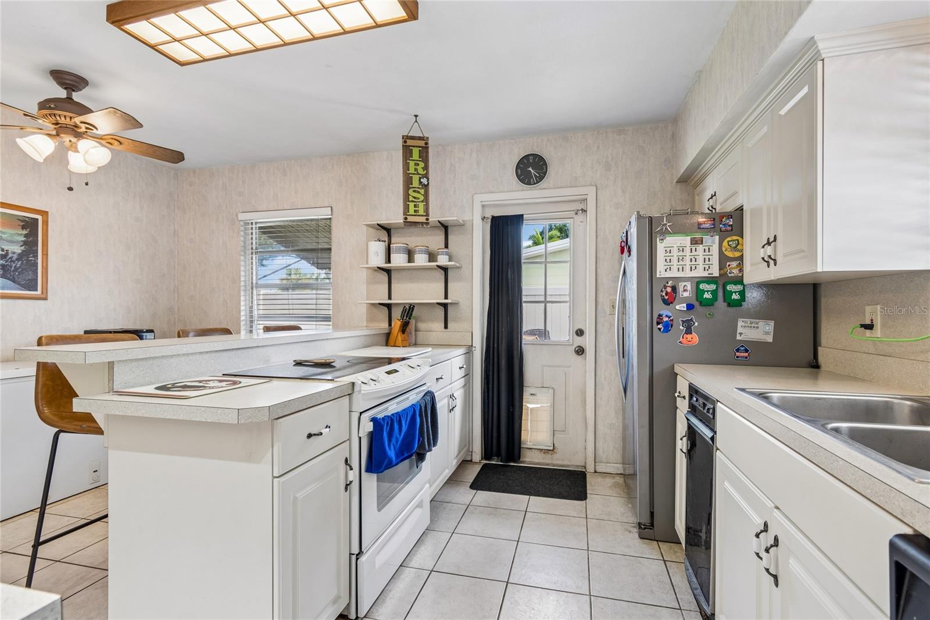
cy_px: 310
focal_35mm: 15
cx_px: 465
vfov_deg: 77.3
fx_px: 387
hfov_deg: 100.4
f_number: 4.5
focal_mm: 10
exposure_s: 1/15
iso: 100
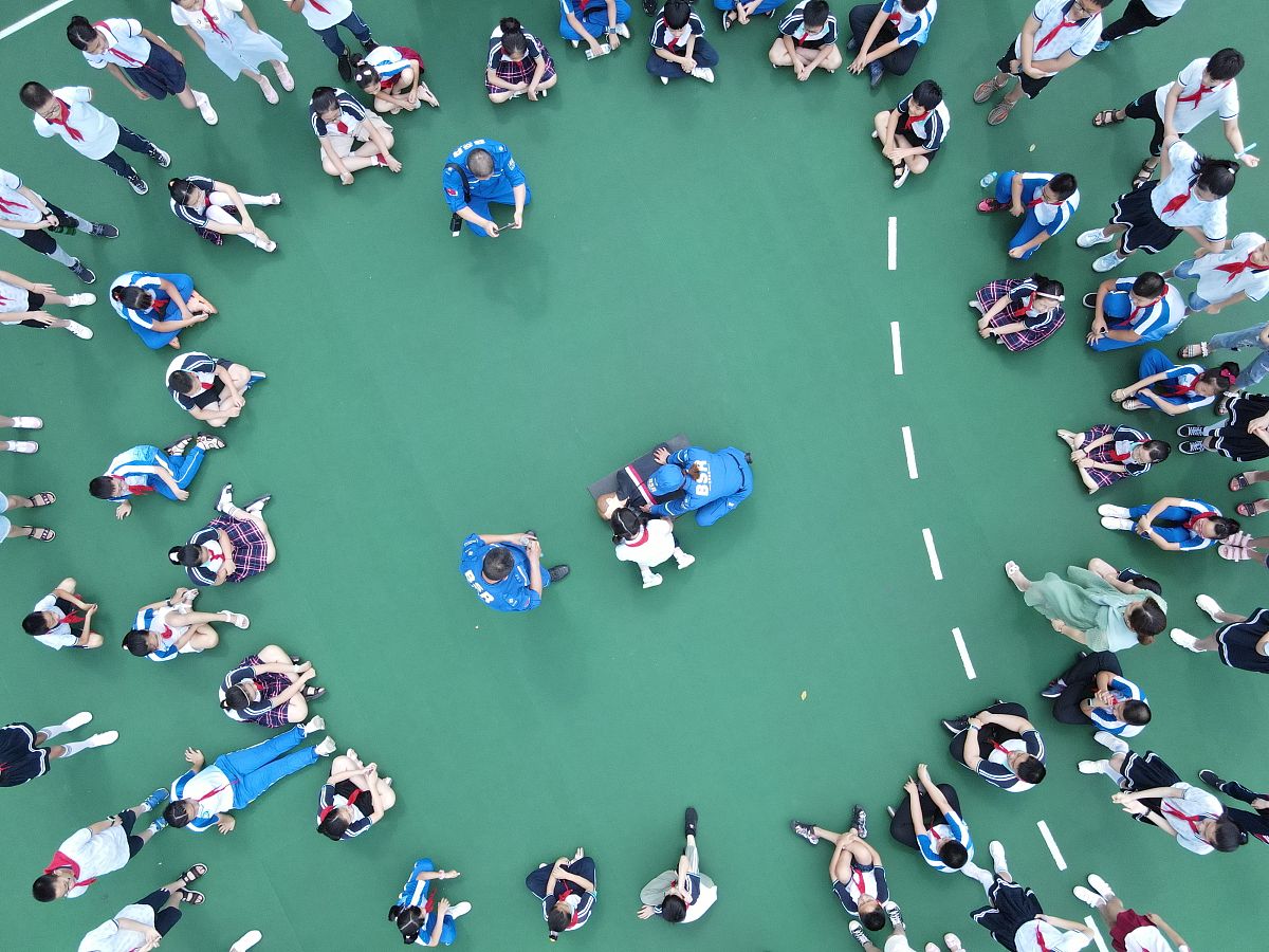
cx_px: 634
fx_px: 880
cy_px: 476
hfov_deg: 71.6
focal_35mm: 24
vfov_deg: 56.8
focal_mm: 4.5
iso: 400
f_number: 2.8
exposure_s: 1/500
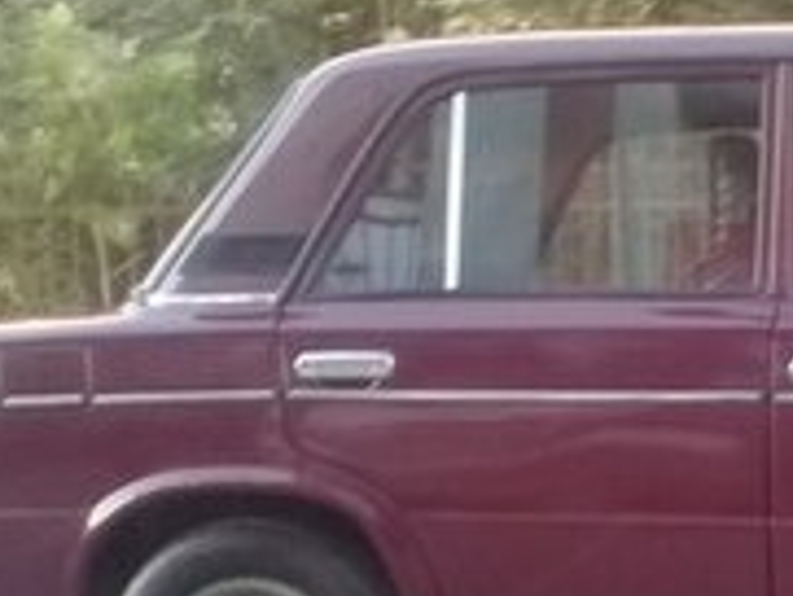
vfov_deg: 12.7
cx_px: 929
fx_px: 2590
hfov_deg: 16.7
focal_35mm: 113
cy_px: 747
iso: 100
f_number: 2.2
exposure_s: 1/33
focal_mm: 3.3
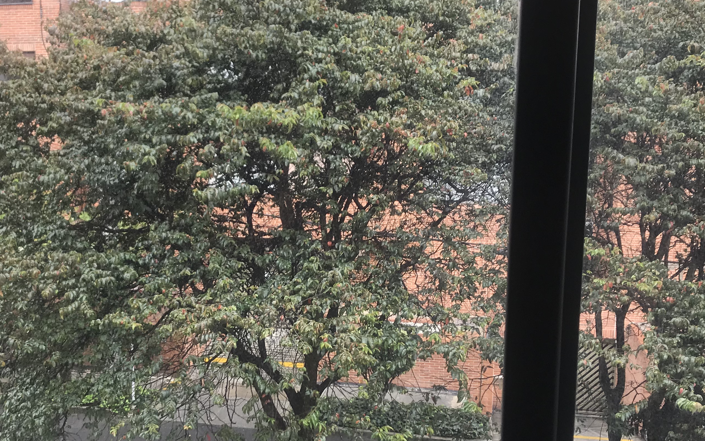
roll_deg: -0.6
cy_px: 279
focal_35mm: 47
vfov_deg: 27.3
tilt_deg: -11.8
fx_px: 903
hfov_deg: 42.5
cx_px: 291
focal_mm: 3.99
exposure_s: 1/360
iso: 20
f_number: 1.8
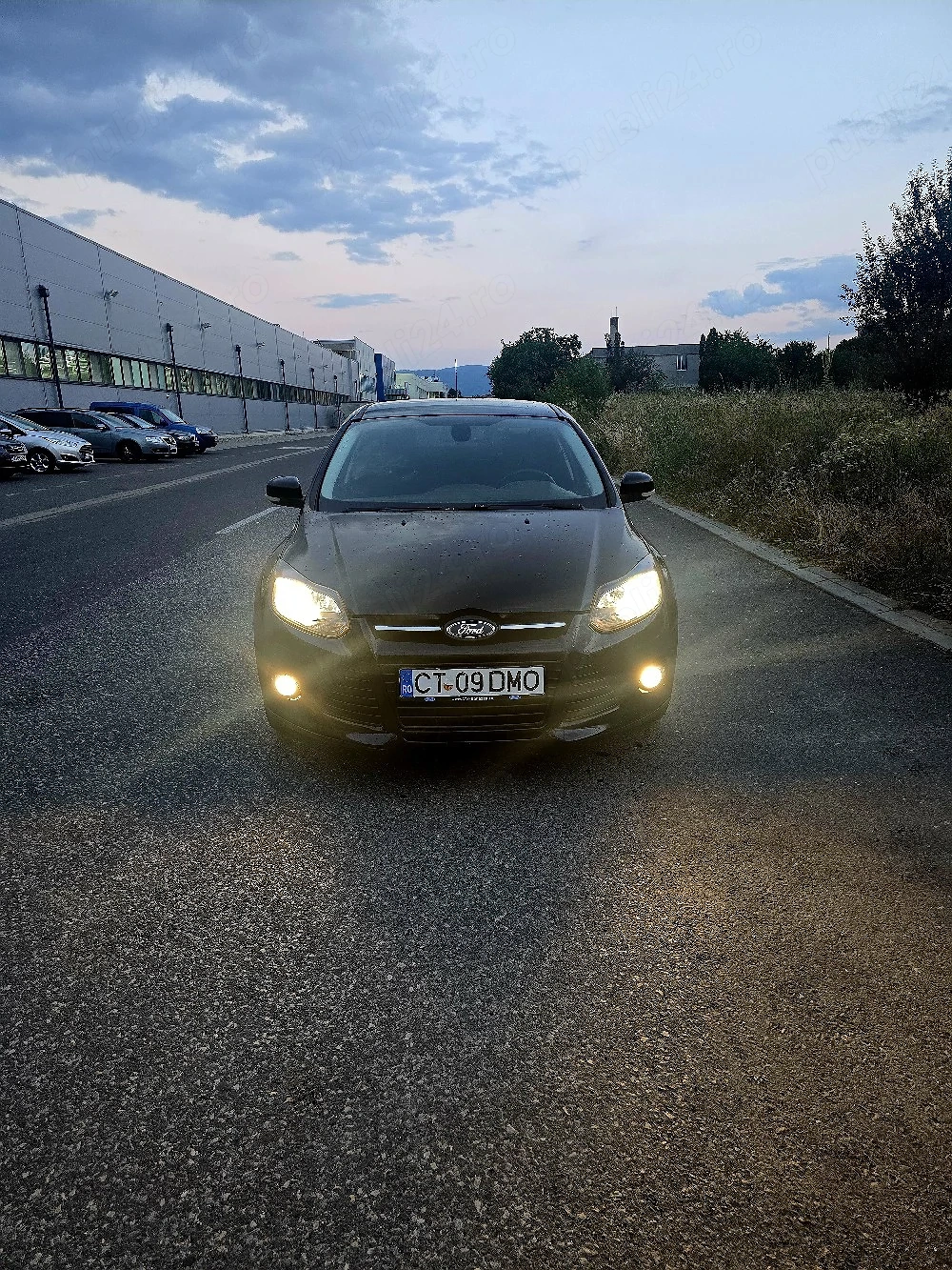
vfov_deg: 73.9
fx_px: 843
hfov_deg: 58.9
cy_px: 635
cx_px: 476
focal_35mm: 23
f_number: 1.7
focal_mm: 6.3
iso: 320
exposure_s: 1/101
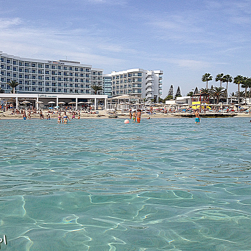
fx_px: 345
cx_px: 96
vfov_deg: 40.0
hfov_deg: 39.8
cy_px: 125
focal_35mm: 42
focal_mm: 4.28
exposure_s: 1/1905
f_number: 2.4
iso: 50
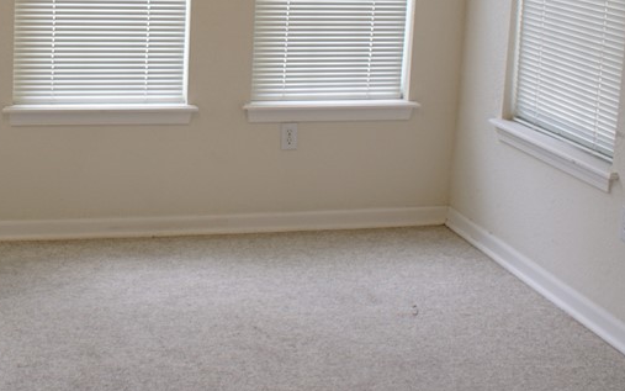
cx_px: 138
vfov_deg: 21.1
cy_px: -16
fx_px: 1005
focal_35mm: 59
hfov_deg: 33.7
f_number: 3.5
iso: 250
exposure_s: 1/60
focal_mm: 18
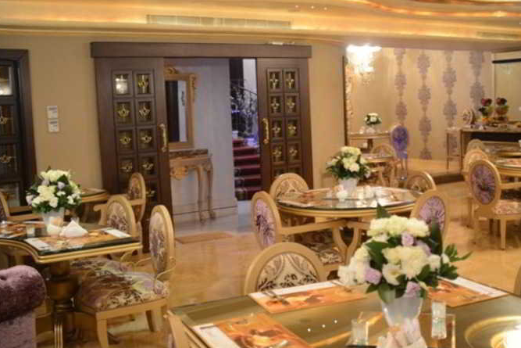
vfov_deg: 31.9
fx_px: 608
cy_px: 170
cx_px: 294
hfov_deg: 46.3
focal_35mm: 42
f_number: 3.5
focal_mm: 35
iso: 2500
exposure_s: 1/40
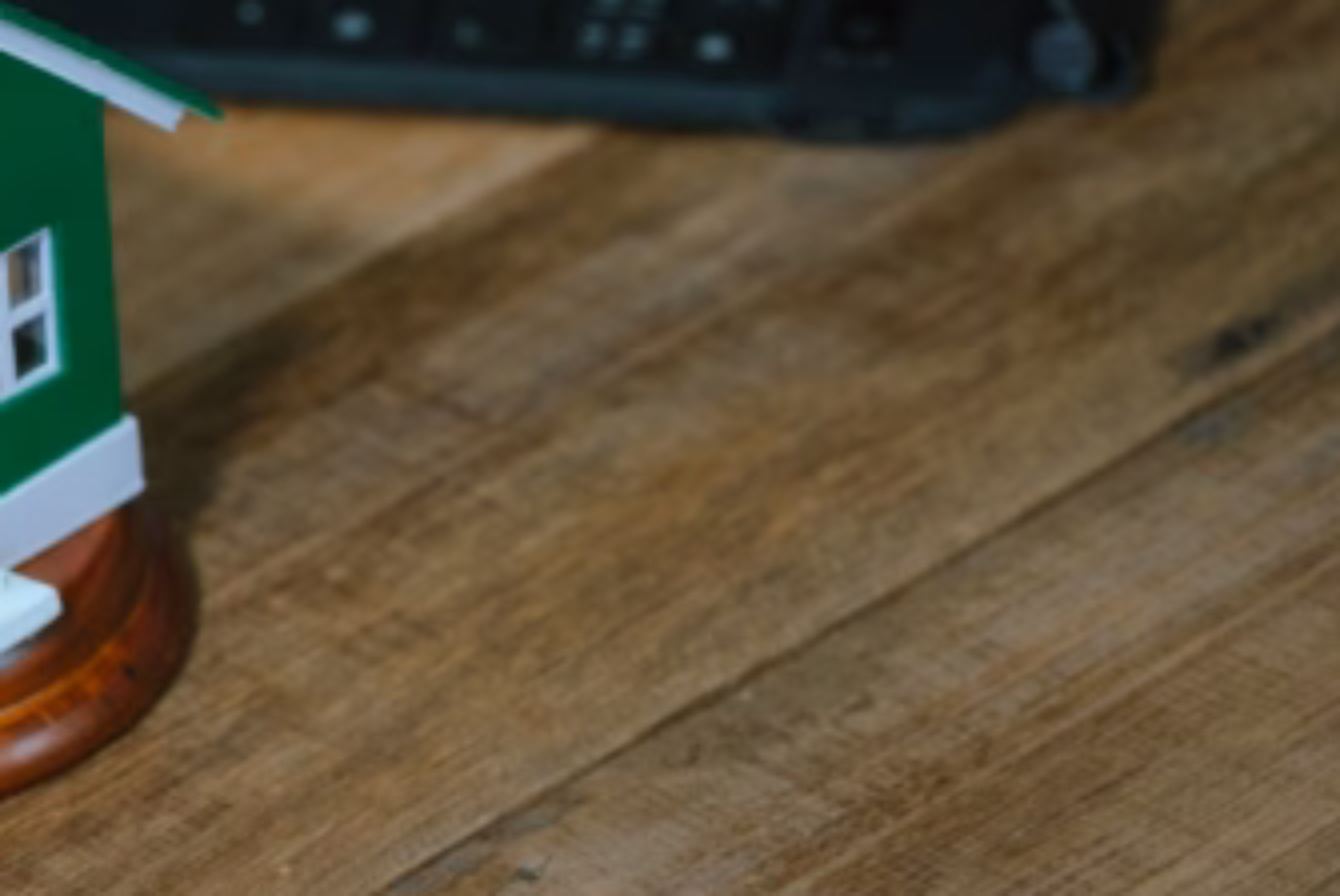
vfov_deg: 4.8
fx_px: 10766
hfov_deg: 7.0
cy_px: 76
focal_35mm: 289
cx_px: -784
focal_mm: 85
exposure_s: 1/200
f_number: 3.2
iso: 500
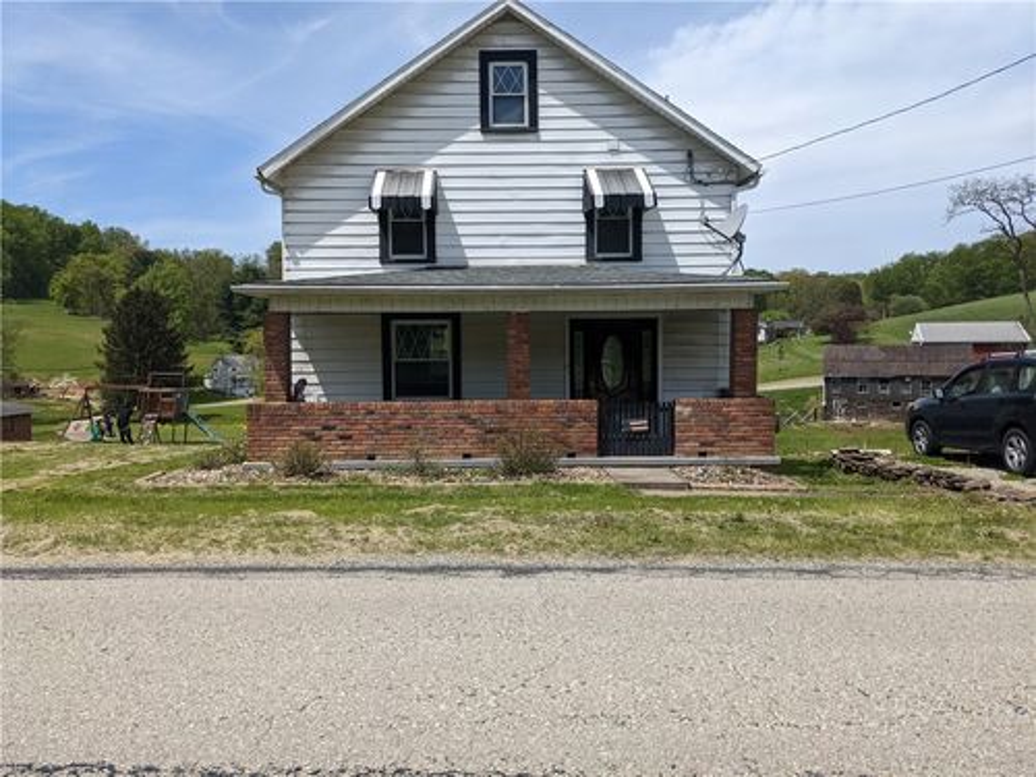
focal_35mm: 27
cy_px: 388
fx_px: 808
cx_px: 518
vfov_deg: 51.4
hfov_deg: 65.3
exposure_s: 1/4695
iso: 74
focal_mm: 4.38
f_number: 1.73
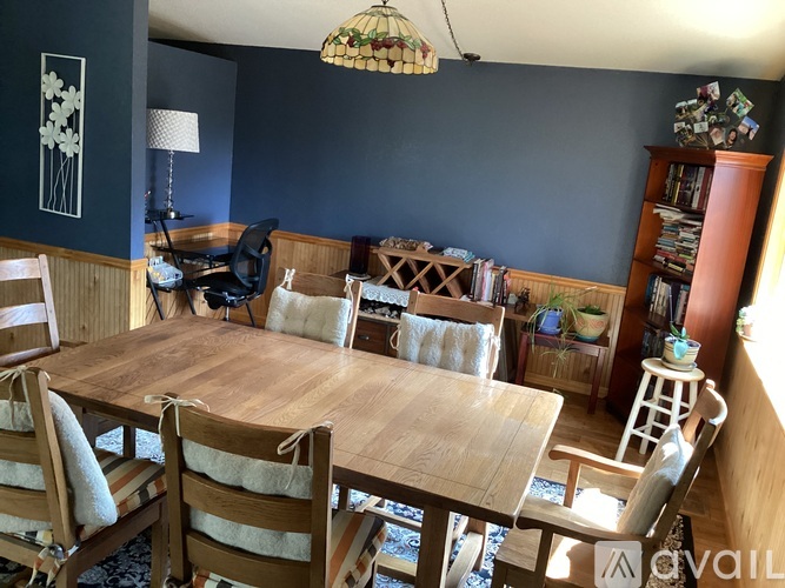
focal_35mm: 31
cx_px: 392
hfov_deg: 58.4
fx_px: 703
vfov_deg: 45.4
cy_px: 294
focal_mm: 3.3
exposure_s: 1/60
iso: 400
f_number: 2.4
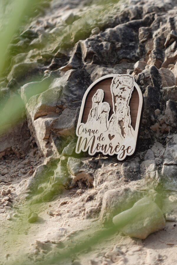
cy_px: 132
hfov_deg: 24.2
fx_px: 413
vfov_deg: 35.6
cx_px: 88
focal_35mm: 56
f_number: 4
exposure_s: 1/400
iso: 125
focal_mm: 21.08
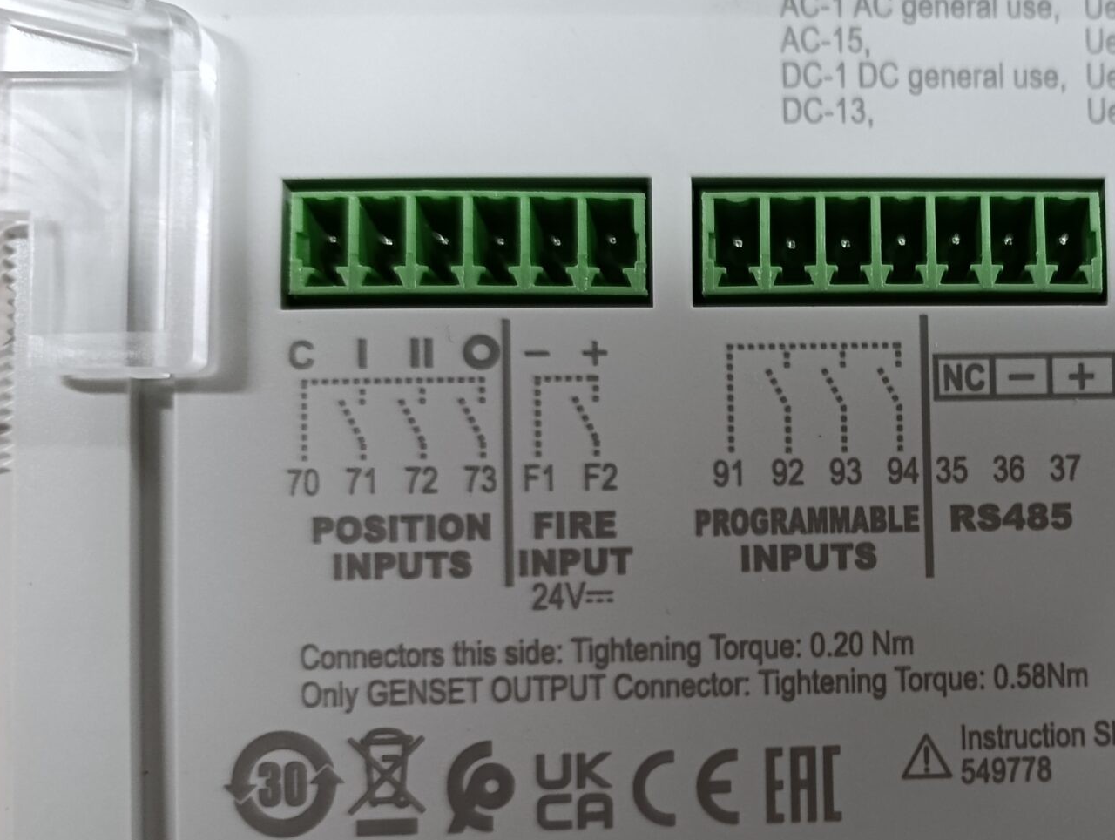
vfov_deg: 31.3
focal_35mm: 46
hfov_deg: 38.9
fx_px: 1484
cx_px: 953
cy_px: 585
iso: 1000
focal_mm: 6.11
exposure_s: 1/100
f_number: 1.7
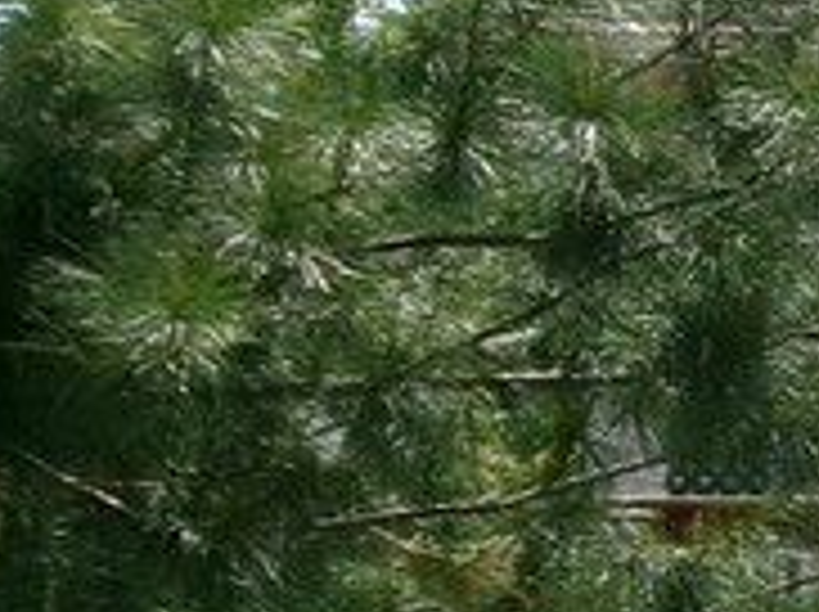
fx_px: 5246
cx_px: 2066
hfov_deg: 8.1
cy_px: 1008
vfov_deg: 6.6
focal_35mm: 222
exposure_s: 1/85
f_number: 10.8
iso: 100
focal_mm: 5.1
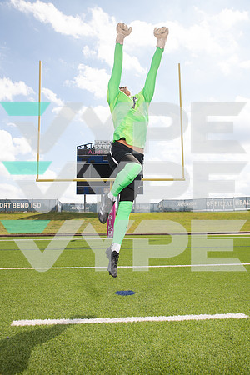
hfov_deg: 43.6
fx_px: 312
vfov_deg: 61.9
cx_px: 125
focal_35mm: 30
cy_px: 188
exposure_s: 1/320
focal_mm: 30
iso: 125
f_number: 7.1
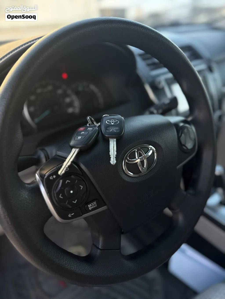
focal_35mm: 24
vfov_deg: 71.6
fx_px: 208
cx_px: 112
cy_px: 150
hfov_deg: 56.8
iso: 125
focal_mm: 6.76
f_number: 1.78
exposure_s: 1/243
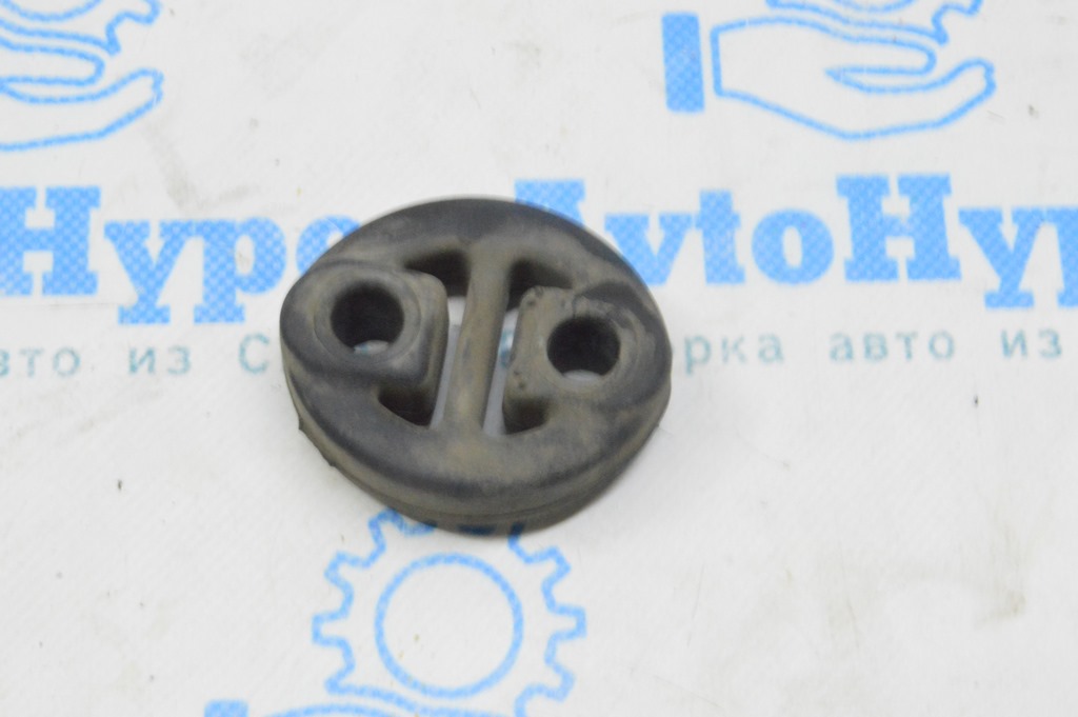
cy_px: 358
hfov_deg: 27.0
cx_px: 539
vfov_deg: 18.2
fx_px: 2244
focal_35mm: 75
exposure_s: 1/15
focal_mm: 50
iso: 6400
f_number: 20
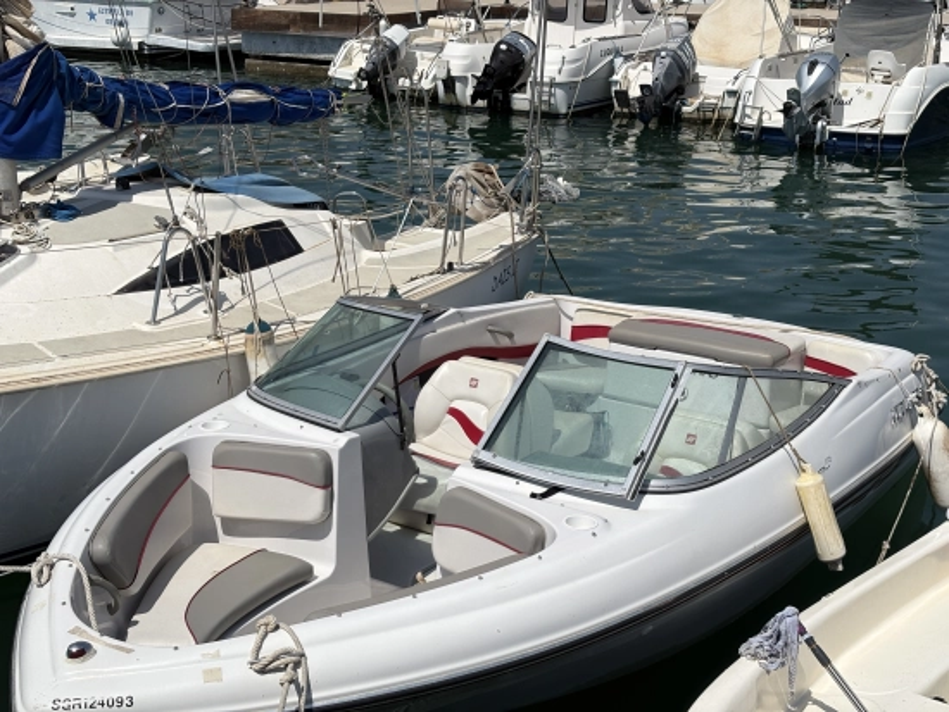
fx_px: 1426
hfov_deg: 36.8
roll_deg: +0.0
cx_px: 474
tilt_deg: -16.4
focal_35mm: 52
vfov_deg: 28.1
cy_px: 356
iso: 25
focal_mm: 5.96
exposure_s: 1/7042
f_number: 1.6
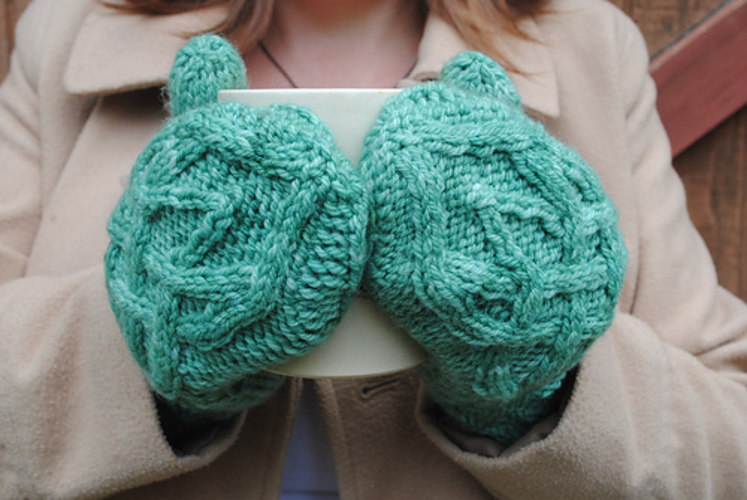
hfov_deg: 43.5
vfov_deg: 30.0
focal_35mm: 45
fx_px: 935
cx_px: 374
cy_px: 250
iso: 180
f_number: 8
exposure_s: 1/60
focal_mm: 30
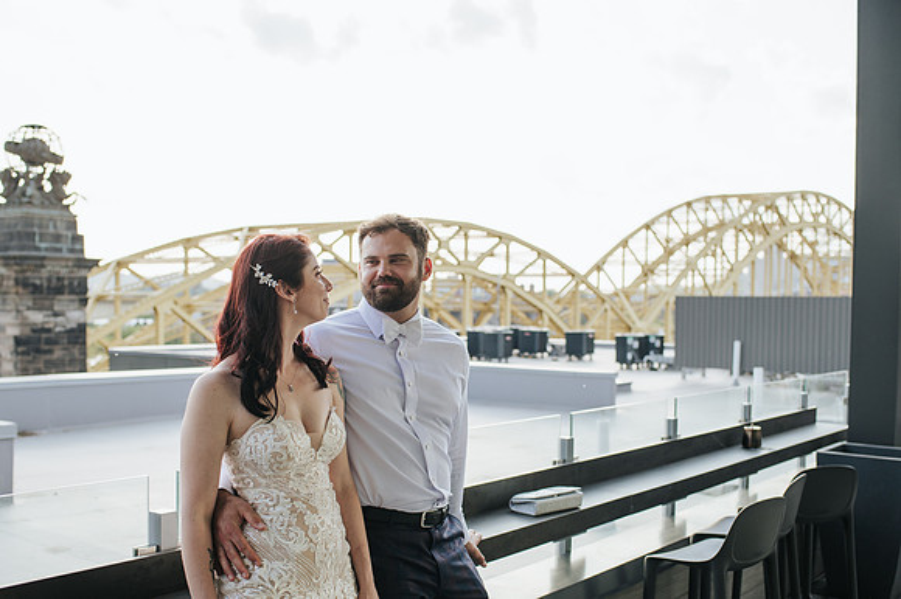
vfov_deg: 32.2
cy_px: 348
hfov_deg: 47.0
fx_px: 1037
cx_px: 451
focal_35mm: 41
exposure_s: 1/640
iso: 100
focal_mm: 35
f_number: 3.2
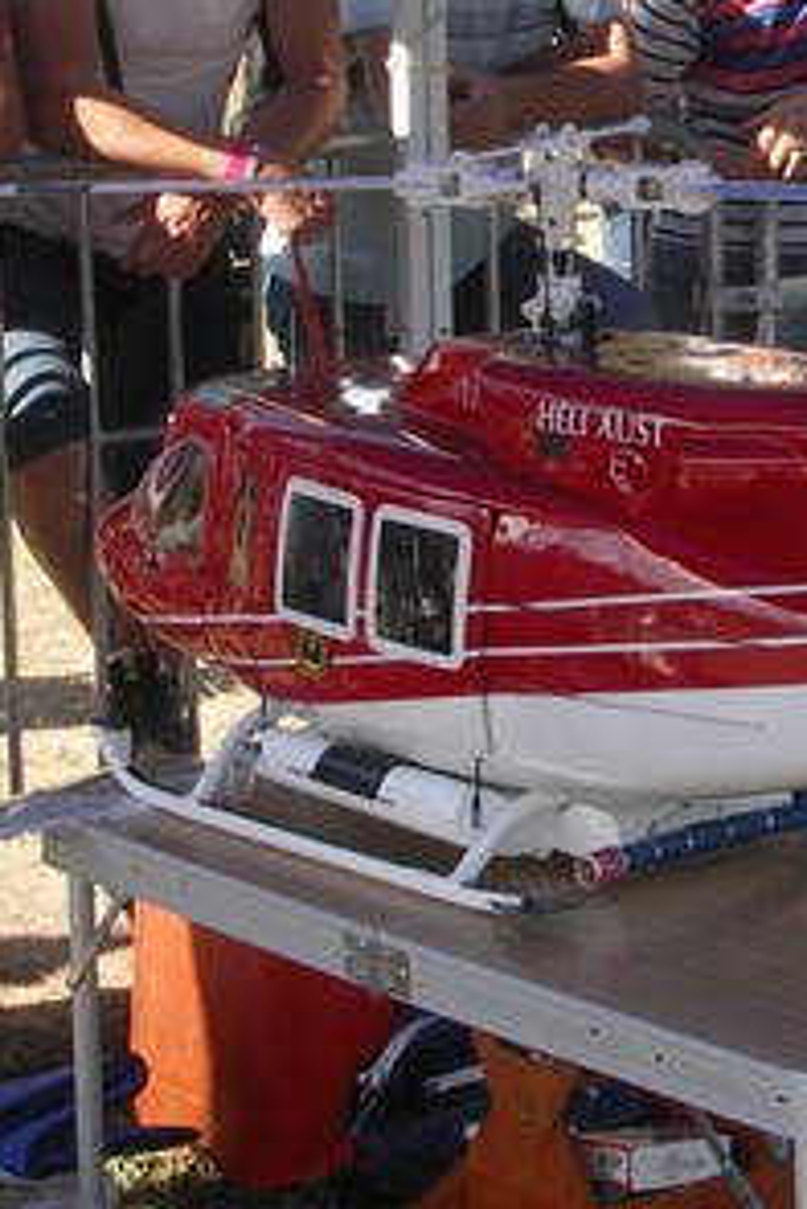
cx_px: 979
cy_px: 439
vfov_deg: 16.5
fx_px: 4164
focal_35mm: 124
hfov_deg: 10.9
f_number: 4.5
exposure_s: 1/125
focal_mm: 11.4
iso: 50
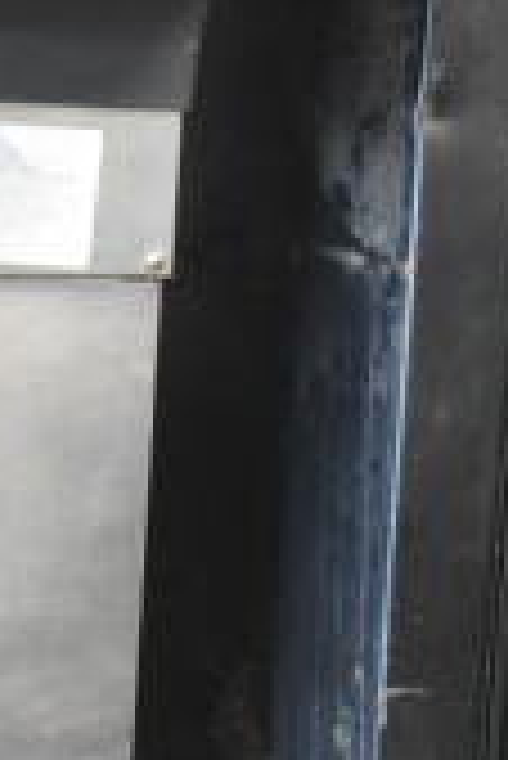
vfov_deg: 18.9
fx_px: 2281
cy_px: 434
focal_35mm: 108
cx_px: -688
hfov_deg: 10.9
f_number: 3.8
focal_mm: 20
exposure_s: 1/30
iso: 2000
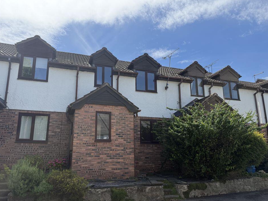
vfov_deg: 53.0
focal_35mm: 26
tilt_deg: +13.1
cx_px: 124
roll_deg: -0.1
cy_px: 108
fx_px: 201
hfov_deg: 67.2
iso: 125
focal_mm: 6.76
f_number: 1.78
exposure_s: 1/4975
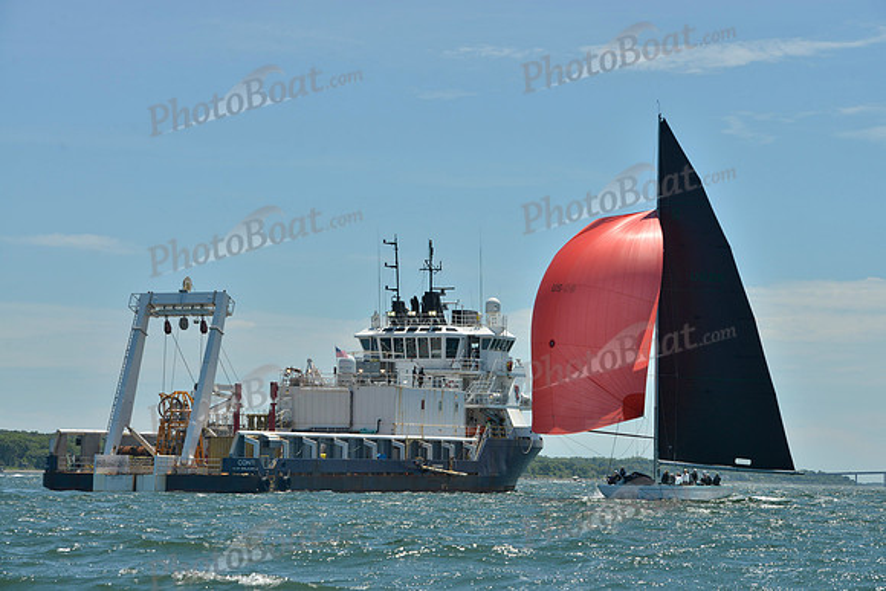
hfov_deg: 20.4
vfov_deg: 13.7
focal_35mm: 100
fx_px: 2462
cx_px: 443
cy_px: 296
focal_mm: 100
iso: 280
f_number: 9
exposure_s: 1/1250
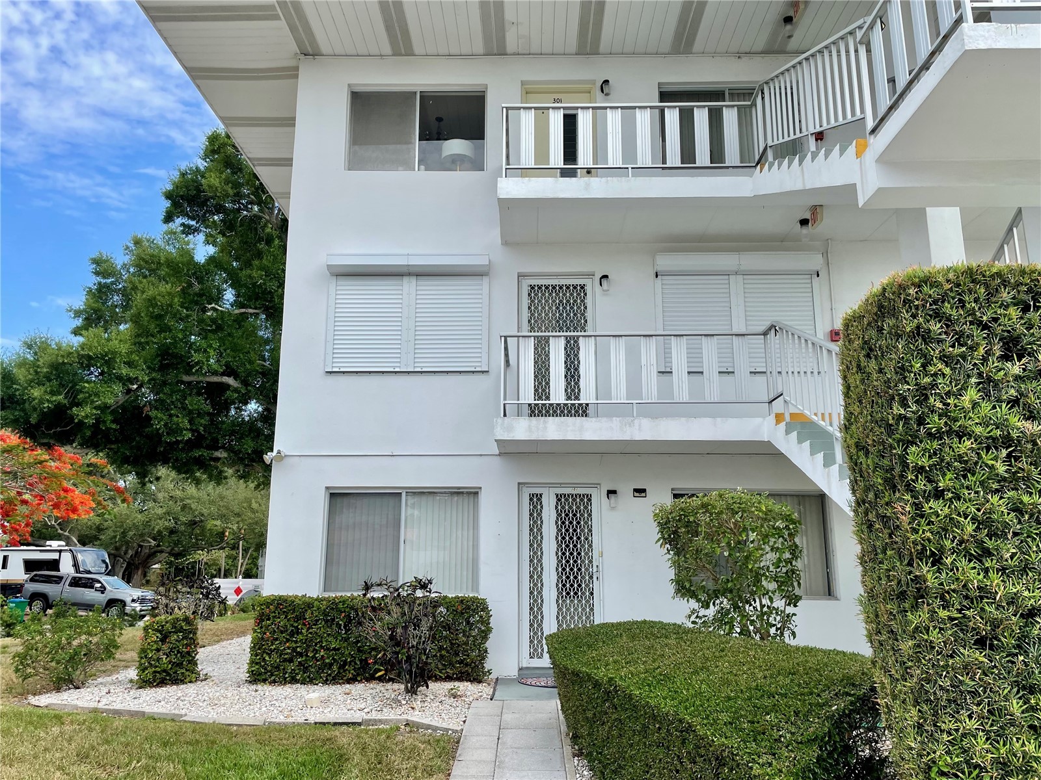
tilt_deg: +10.7
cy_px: 390
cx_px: 520
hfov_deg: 67.3
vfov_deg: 53.1
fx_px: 782
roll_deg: +0.3
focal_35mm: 26
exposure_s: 1/2398
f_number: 1.6
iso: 32
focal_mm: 4.2
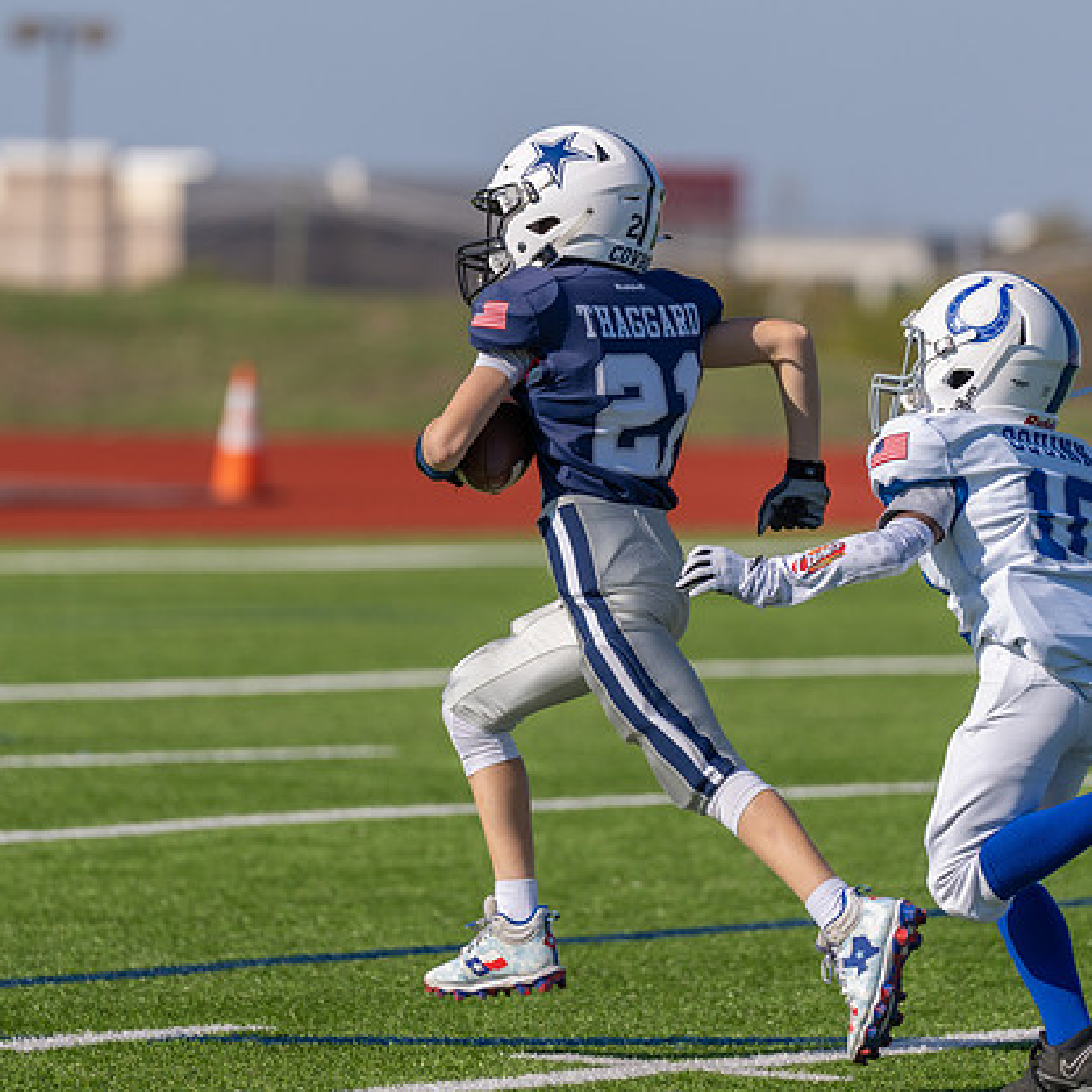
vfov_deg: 5.9
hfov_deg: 5.9
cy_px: 488
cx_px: 555
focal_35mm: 298
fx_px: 10636
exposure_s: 1/4000
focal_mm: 200
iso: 160
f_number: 3.2
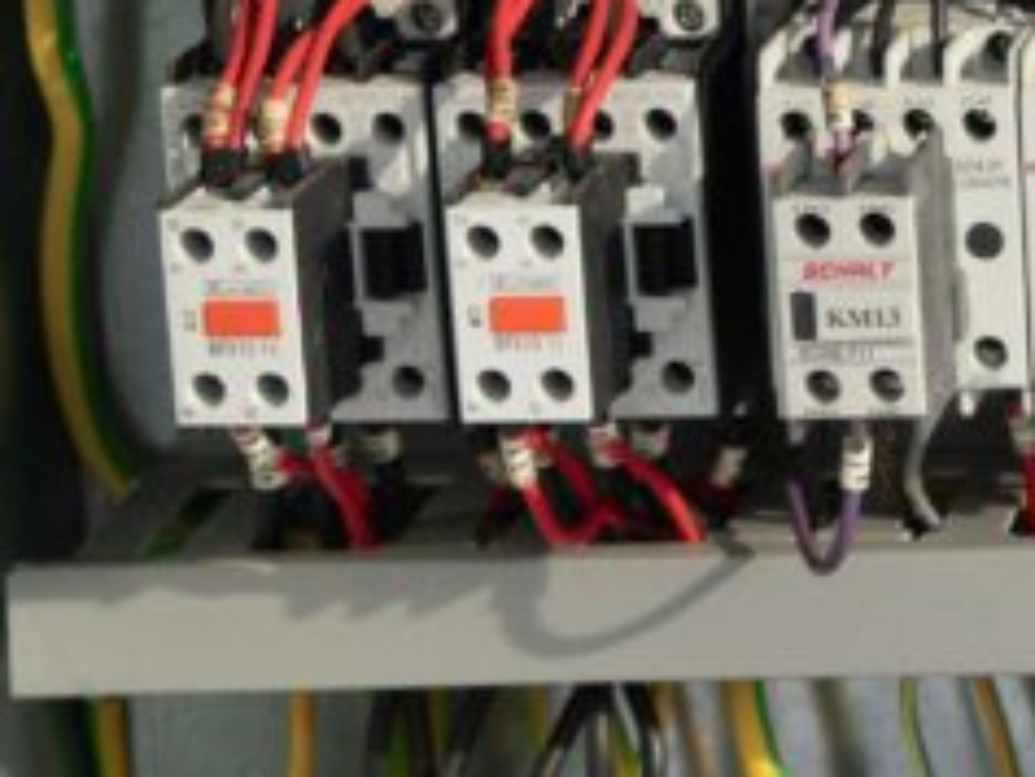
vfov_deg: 11.0
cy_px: -63
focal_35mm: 133
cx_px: 1804
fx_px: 3979
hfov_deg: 13.5
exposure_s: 1/250
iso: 250
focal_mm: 32
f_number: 5
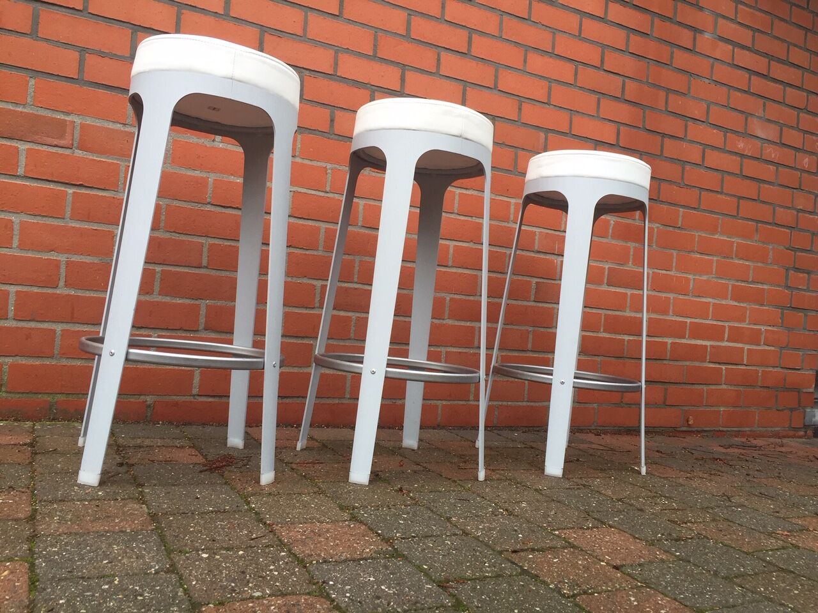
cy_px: 306
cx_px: 409
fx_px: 685
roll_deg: -5.8
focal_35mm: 29
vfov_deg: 48.2
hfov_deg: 61.7
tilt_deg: -1.3
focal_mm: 4.15
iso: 40
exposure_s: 1/100
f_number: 2.2
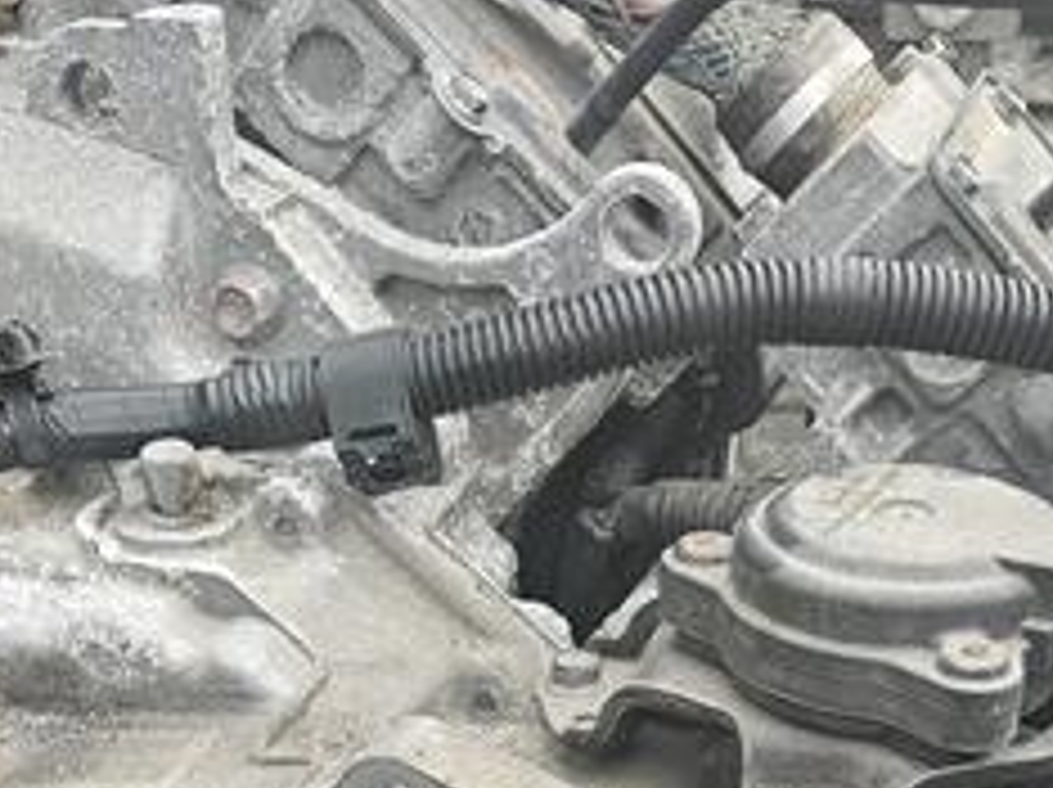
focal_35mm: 63
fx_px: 1914
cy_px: 1036
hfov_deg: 30.8
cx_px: 518
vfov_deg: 21.0
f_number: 1.8
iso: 400
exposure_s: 1/142
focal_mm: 5.4
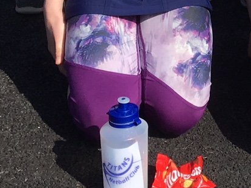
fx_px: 1022
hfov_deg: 13.2
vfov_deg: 9.7
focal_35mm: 141
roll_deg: -1.0
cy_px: -212
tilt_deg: -11.6
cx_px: 383
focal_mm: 4.15
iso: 25
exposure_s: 1/1672
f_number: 2.2
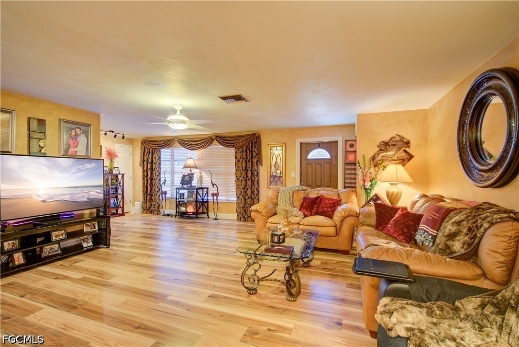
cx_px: 260
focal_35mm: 16
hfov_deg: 96.7
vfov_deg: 73.8
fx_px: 231
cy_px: 174
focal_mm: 16
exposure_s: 1/1.43
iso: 250
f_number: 8
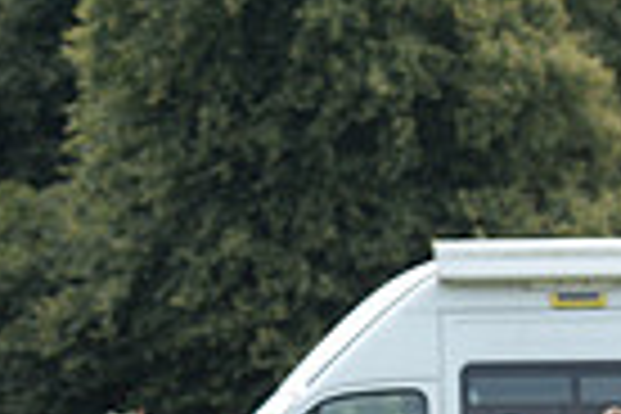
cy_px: 382
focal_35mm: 567
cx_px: 1269
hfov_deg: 3.6
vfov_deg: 2.4
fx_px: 9780
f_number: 7.1
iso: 800
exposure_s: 1/1000
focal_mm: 135
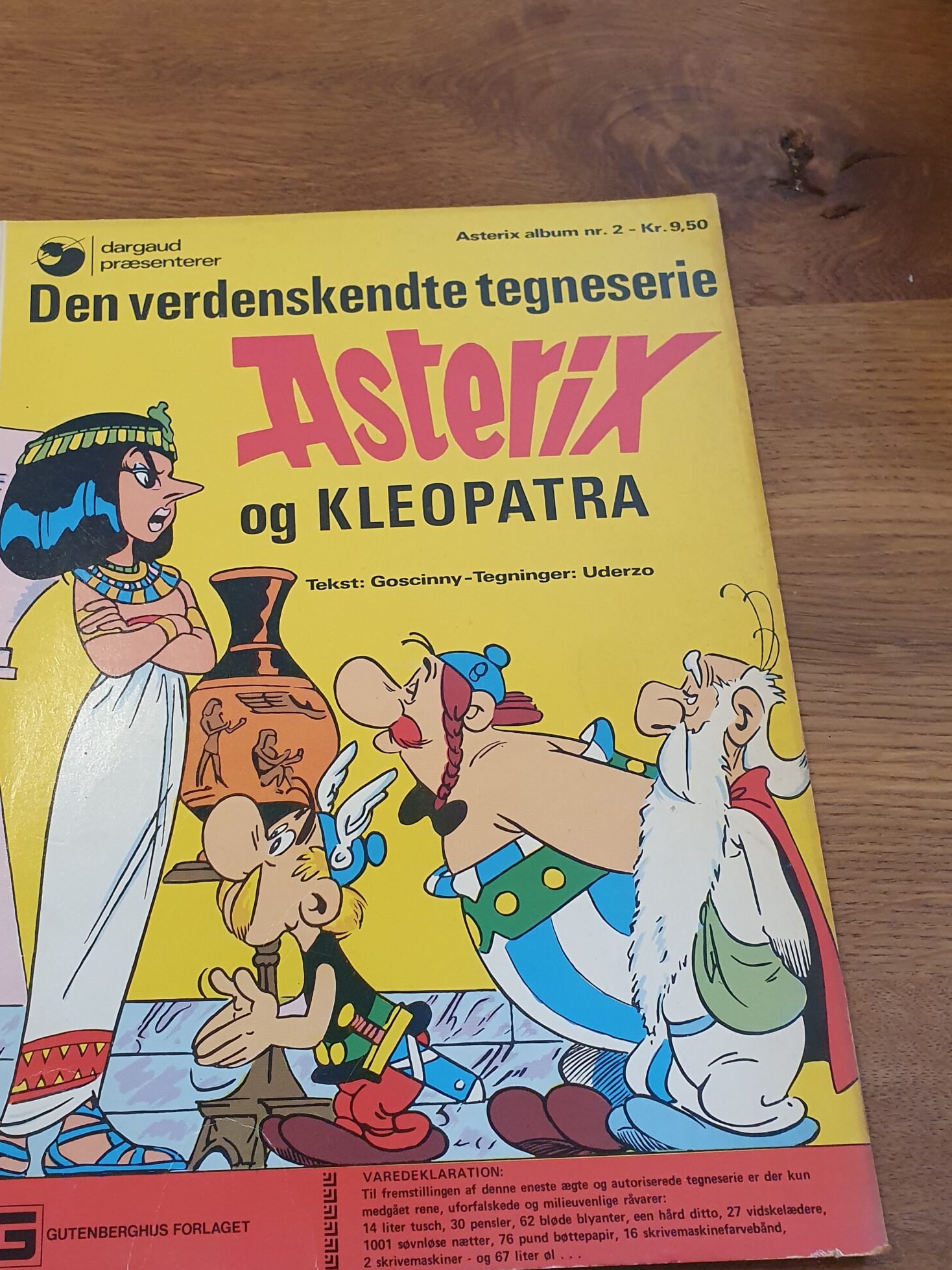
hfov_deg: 41.5
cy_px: 690
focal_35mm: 34
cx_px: 360
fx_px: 1247
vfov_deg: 53.9
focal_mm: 4.32
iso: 500
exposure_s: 1/50
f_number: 2.4
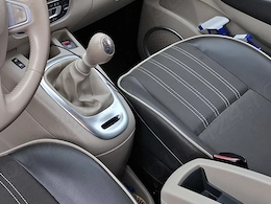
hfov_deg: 32.8
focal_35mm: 53
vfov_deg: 25.6
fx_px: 415
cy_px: -19
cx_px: -7
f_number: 1.8
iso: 50
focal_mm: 5.54
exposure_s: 1/138
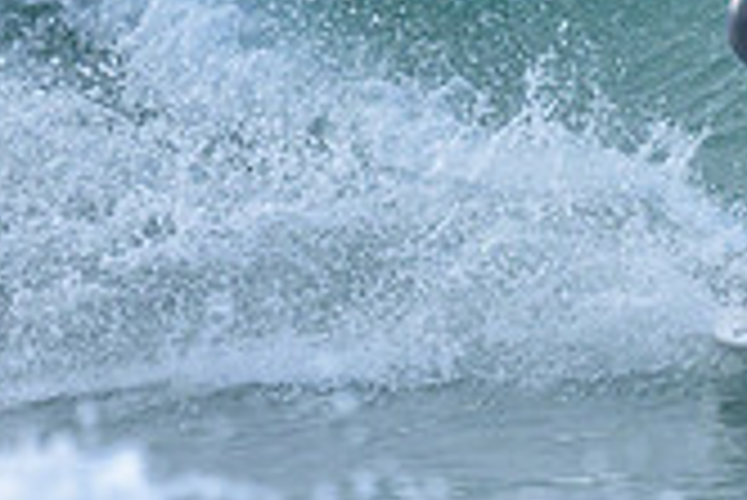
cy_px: -76
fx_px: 79685
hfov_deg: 0.5
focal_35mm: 3837
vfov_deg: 0.4
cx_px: 975
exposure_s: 1/2000
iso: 360
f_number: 6.3
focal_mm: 800
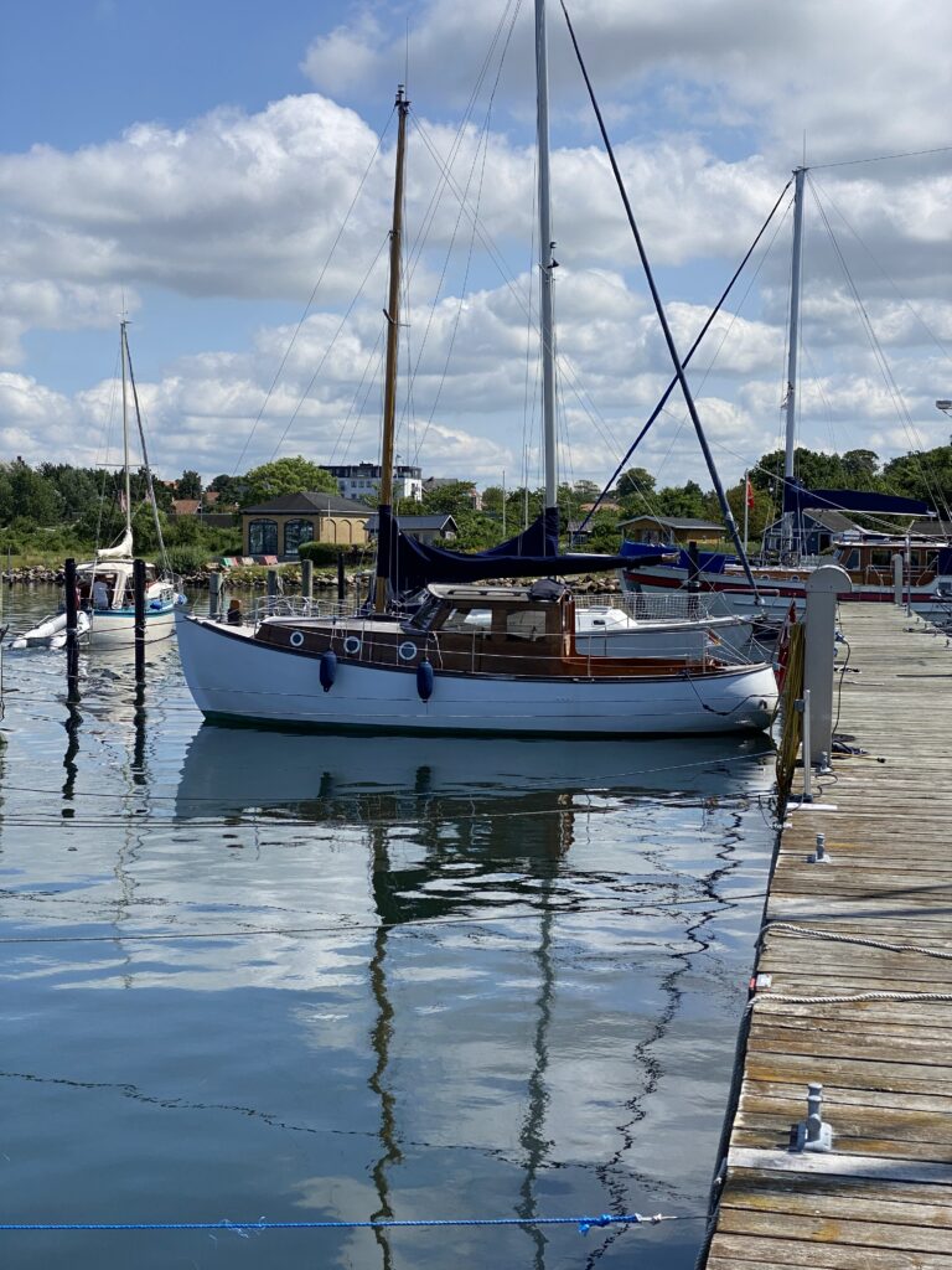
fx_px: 1907
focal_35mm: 52
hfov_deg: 28.0
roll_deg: -0.3
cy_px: 635
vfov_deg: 36.8
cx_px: 476
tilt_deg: -4.6
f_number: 2
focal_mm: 6
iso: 20
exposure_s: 1/2519
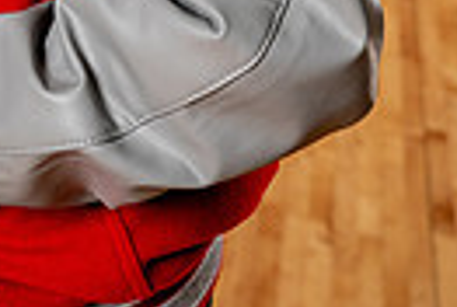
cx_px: -7
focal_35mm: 154
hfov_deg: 13.1
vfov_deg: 8.3
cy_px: -408
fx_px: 1959
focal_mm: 45
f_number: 5.6
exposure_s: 1/250
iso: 200
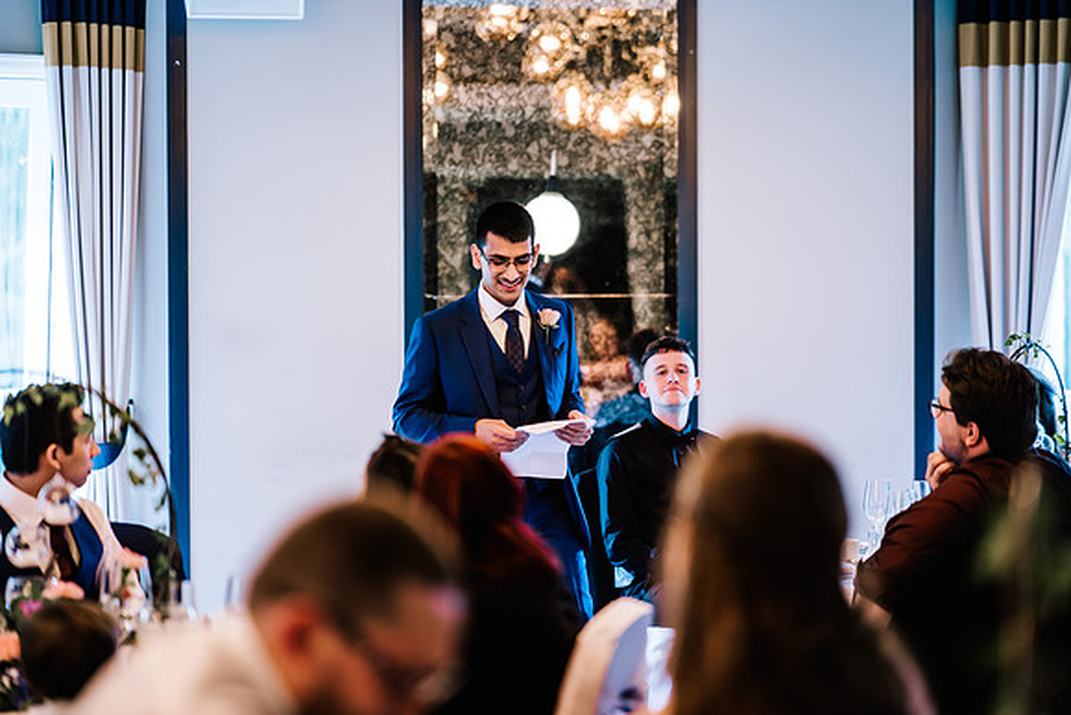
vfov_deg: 15.6
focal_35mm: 88
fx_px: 2614
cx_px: 536
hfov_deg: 23.2
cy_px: 358
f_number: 1.4
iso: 640
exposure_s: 1/250
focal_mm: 85
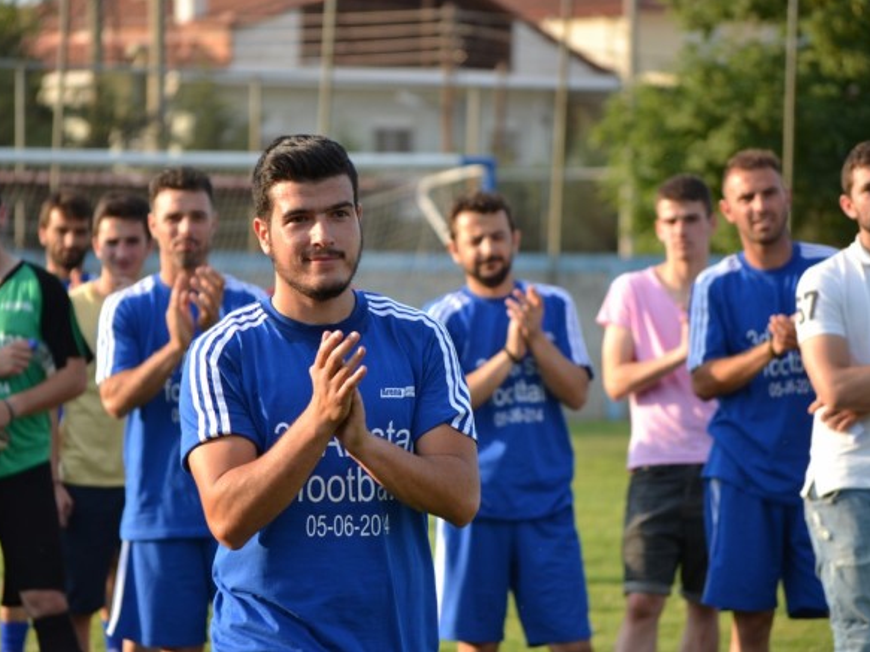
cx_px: 401
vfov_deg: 6.7
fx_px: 5542
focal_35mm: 221
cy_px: 325
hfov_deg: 9.0
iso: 400
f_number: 5
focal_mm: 135
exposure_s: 1/500
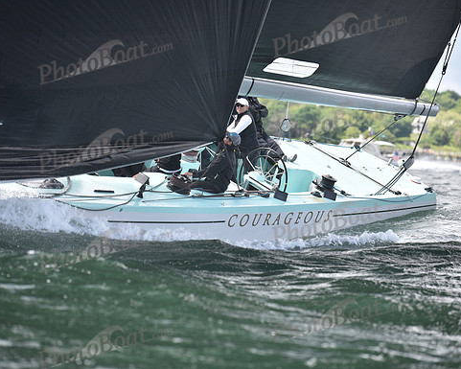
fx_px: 2702
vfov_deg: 7.8
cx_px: 223
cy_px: 184
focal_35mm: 198
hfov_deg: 9.8
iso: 250
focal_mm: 175
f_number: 4
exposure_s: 1/1250
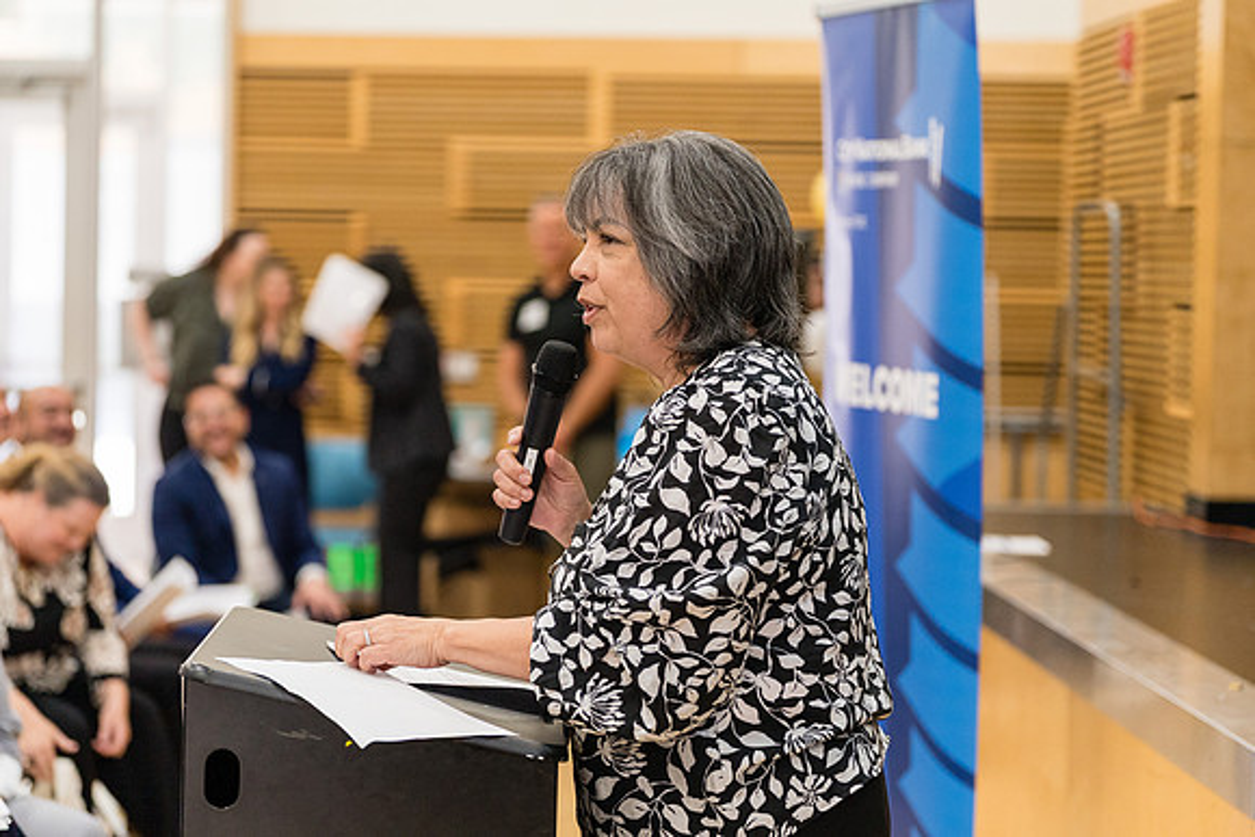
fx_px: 3103
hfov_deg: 22.9
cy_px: 418
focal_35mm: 89
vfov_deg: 15.4
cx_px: 628
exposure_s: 1/250
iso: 1250
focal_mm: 89
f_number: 2.8
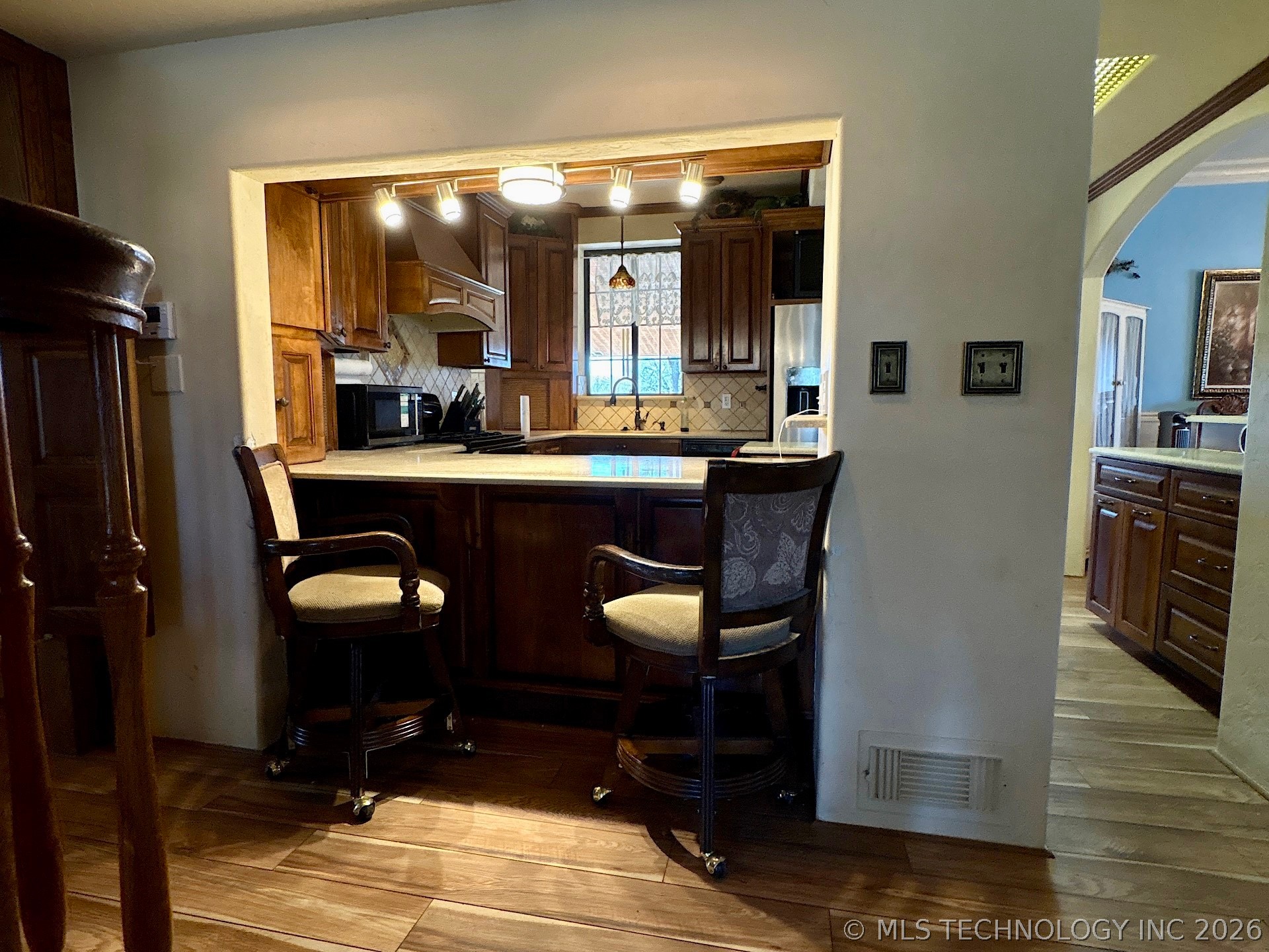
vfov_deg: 85.7
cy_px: 476
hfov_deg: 102.1
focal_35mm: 14
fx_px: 513
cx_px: 634
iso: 320
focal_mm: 2.22
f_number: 2.2
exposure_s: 1/60
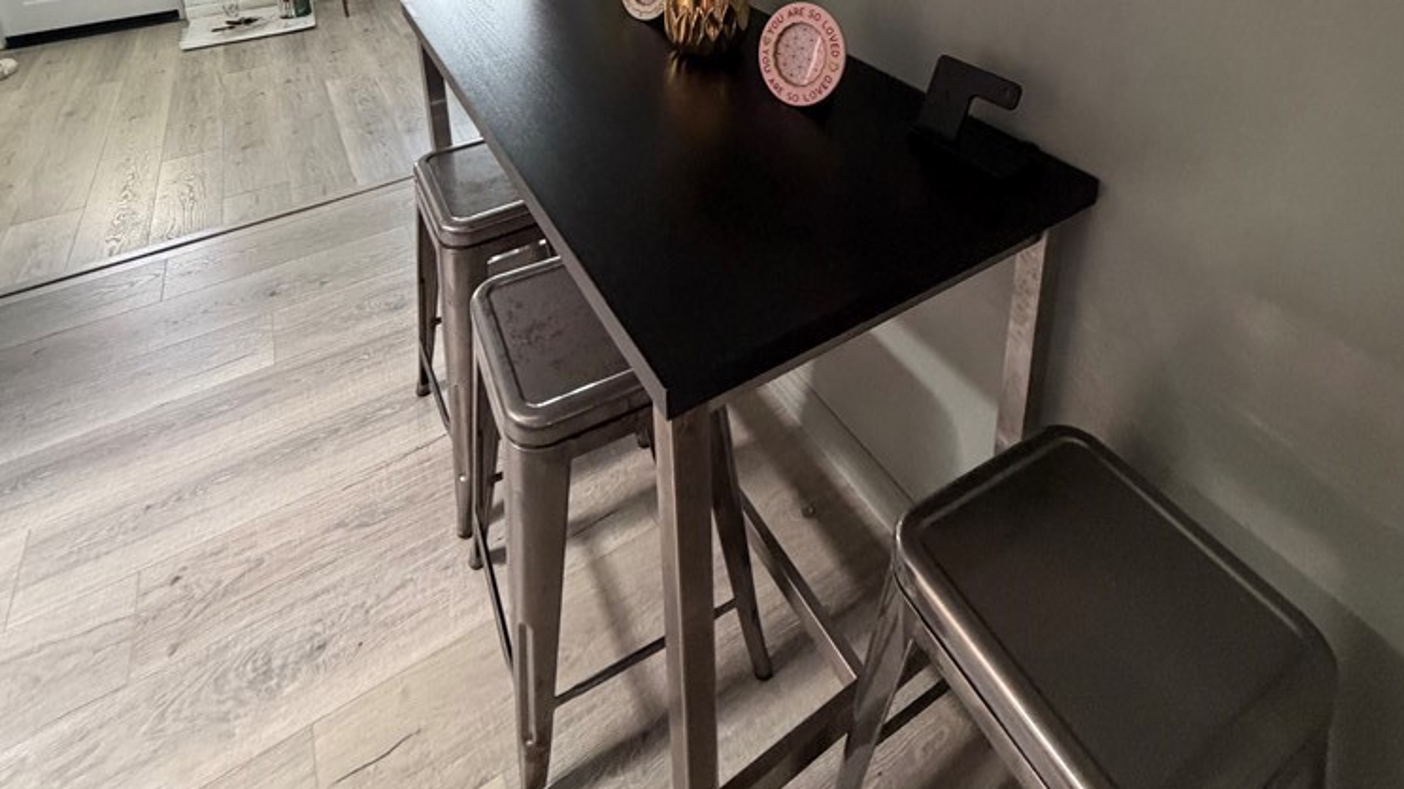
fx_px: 782
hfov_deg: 83.9
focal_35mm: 21
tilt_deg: -16.8
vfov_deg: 44.1
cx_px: 694
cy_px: -30
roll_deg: -0.2
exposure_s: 1/60
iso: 400
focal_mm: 2.22
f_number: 2.2
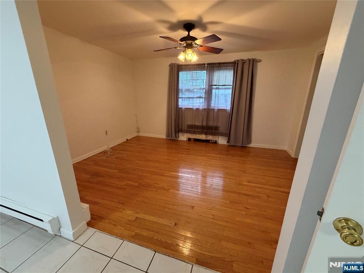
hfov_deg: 102.1
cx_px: 182
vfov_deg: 85.7
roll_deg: -0.5
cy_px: 136
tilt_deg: -17.2
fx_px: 147
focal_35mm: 14
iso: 400
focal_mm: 2.22
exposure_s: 1/60
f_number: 2.2
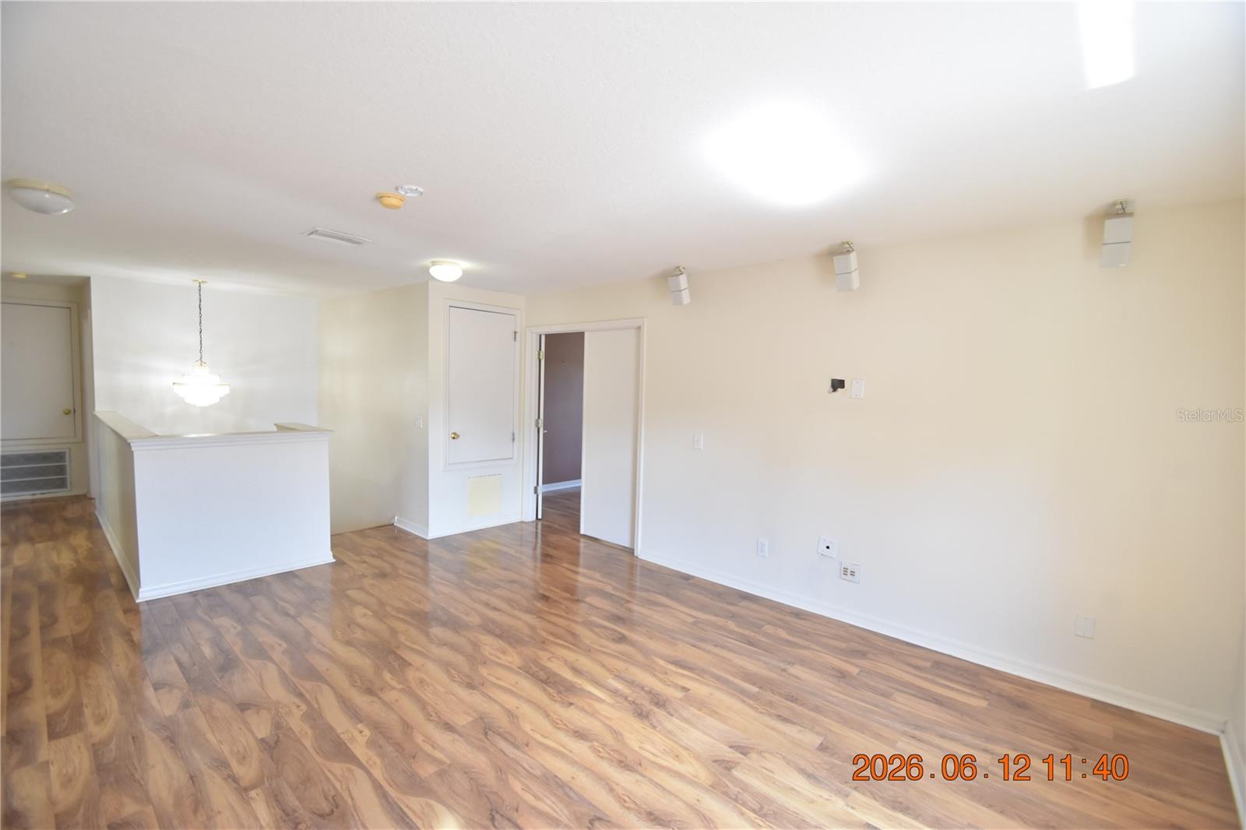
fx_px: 519
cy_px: 415
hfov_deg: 100.4
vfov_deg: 77.3
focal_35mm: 15
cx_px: 623
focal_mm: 10
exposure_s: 1/90
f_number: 3.5
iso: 800
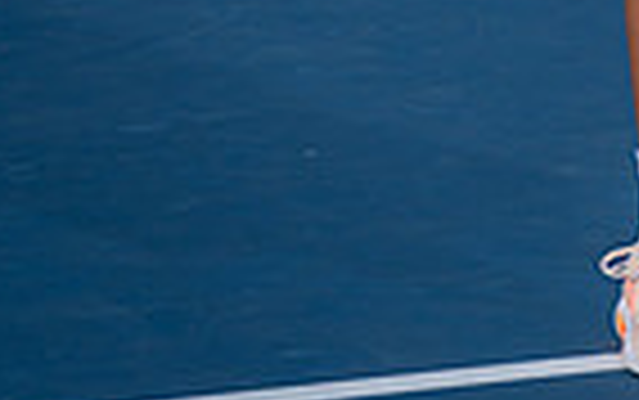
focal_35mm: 204
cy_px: -499
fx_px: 3555
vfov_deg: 6.2
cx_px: 648
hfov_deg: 10.2
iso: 100
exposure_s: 1/250
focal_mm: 63
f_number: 8
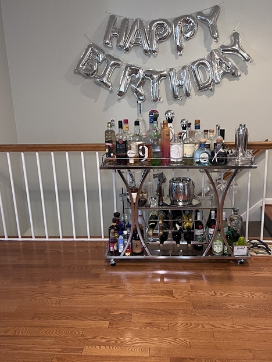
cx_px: 149
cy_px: 173
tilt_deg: -13.3
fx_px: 335
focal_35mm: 32
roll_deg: +1.1
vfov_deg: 56.8
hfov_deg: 44.1
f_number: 1.5
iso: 160
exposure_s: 1/60
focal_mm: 5.7
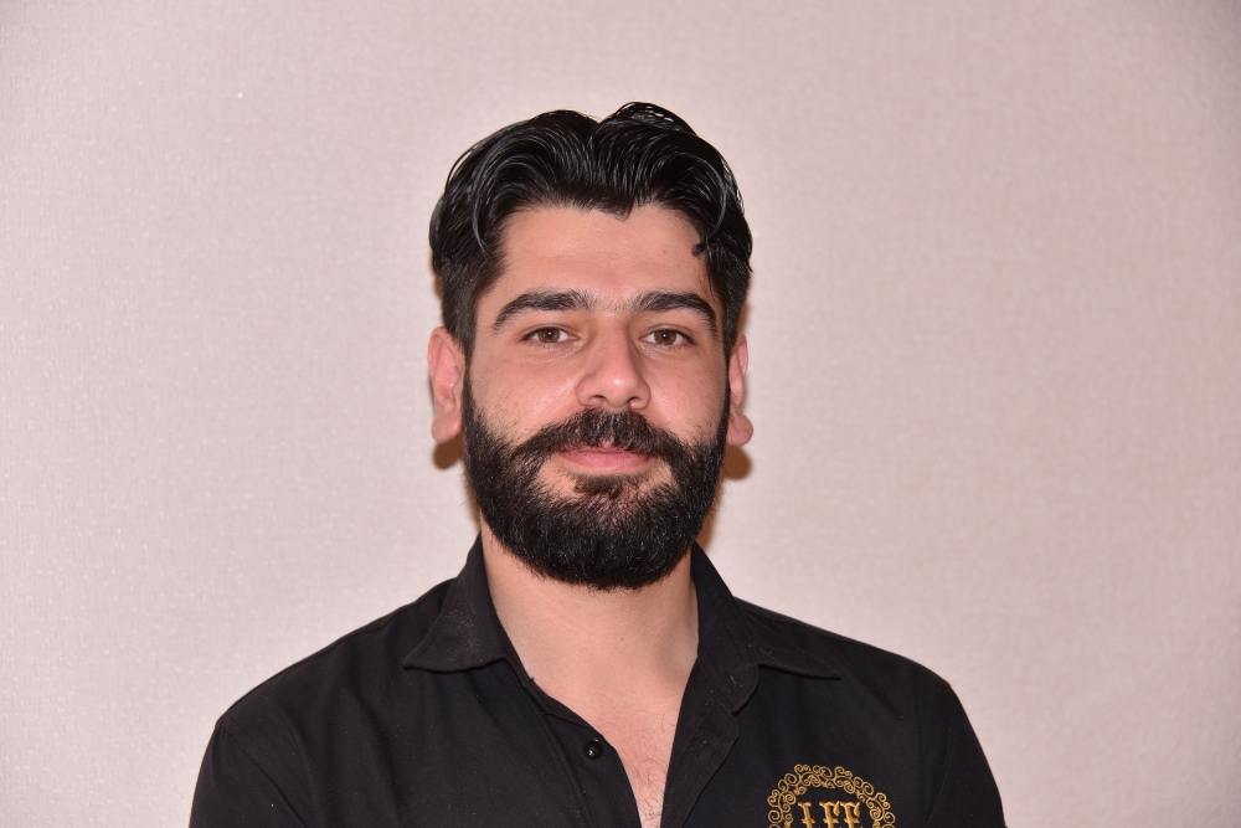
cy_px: 414
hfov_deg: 19.5
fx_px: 3620
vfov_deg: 13.0
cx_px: 620
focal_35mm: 105
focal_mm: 105
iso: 250
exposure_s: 1/100
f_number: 5.3
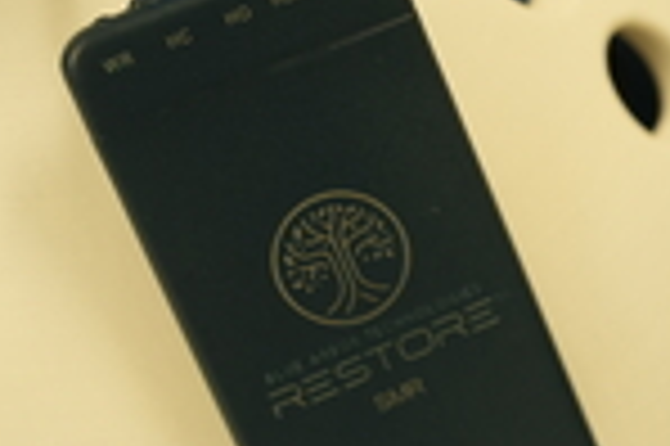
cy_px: 446
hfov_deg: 13.3
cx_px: 935
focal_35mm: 148
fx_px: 2751
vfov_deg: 9.2
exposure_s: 1/125
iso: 800
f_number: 4
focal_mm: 46
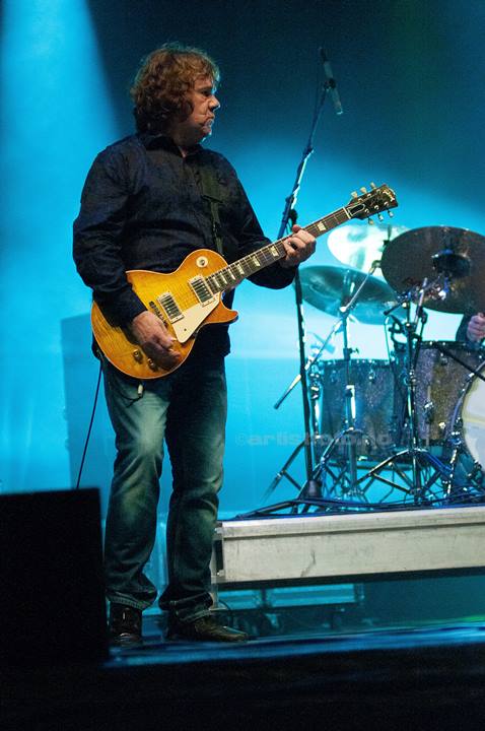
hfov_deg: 11.4
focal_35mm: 120
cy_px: 366
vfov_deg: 17.1
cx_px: 242
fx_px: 2432
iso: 400
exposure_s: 1/250
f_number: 2.8
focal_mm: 80
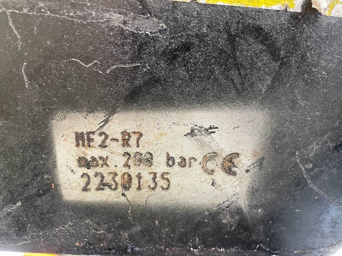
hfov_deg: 67.3
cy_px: 128
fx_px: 257
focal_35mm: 26
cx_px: 171
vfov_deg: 53.1
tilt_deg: +30.0
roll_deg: +0.3
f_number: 1.6
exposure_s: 1/60
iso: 160
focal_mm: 4.2
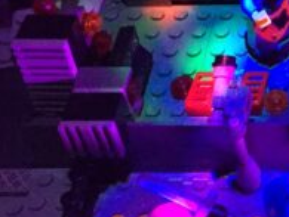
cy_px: -167
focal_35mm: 114
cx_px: 485
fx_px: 954
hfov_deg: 15.3
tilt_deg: -40.4
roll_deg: -1.2
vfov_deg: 12.0
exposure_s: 1/30
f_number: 2.2
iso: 250
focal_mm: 4.15
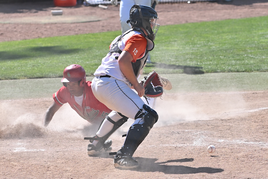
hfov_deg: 9.8
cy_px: 90
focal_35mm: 210
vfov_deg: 6.6
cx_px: 134
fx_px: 1566
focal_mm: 140
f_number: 4.5
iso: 220
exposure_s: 1/2000
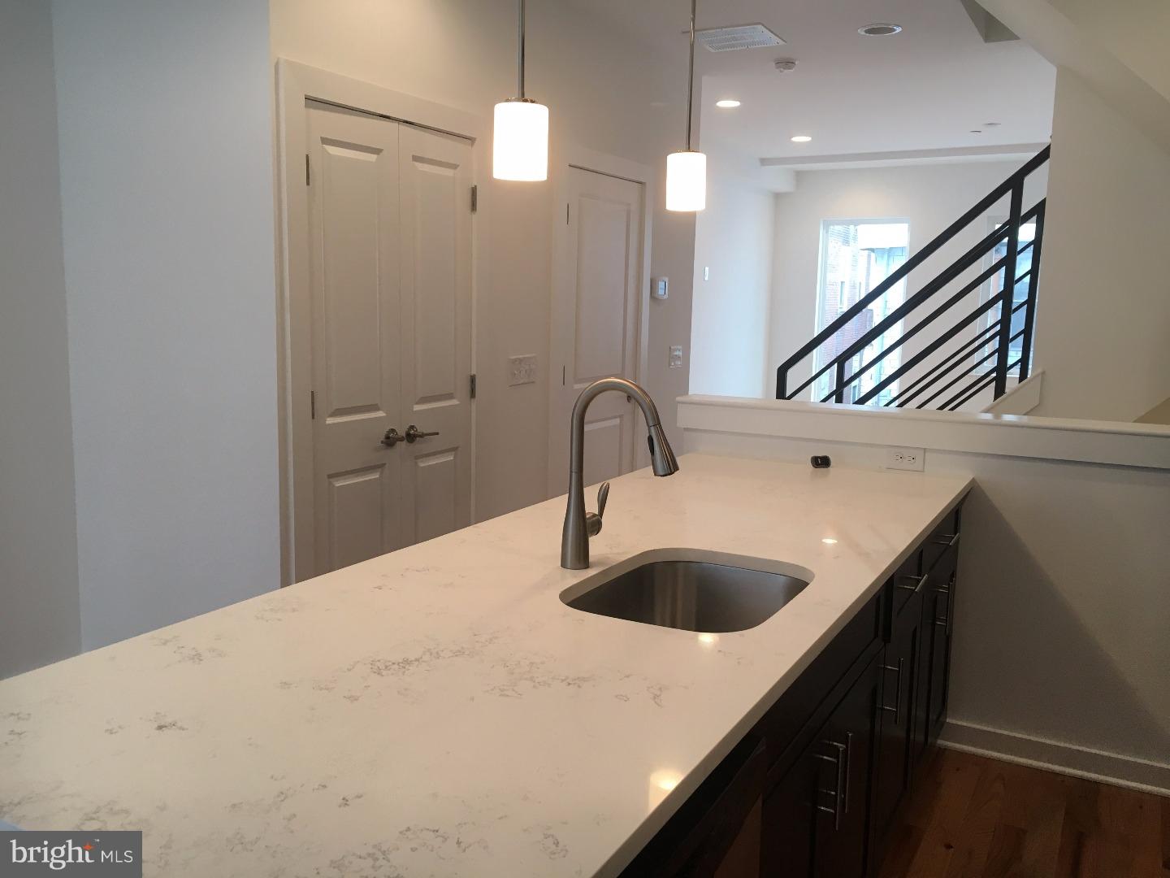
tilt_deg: -7.4
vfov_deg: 48.2
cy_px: 439
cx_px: 585
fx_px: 980
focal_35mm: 29
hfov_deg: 61.7
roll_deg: -0.2
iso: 32
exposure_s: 1/30
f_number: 2.2
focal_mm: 4.15
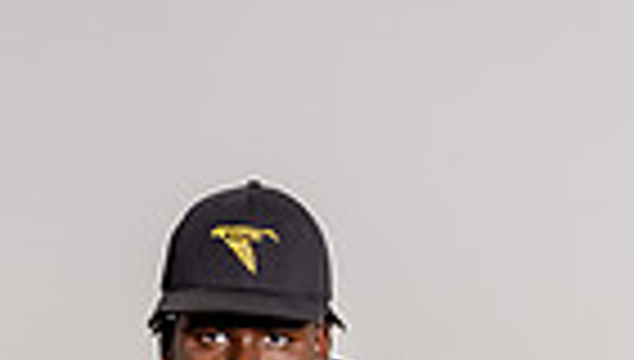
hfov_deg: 13.4
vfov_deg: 7.1
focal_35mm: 160
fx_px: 2695
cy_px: 900
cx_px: 234
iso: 160
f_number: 5
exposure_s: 1/250
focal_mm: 48
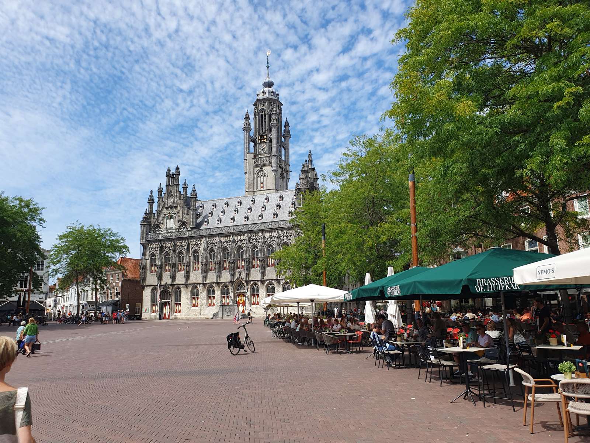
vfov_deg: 53.1
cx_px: 295
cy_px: 222
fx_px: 443
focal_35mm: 26
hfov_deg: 67.3
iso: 50
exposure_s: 1/1416
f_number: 2.4
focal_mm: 4.3
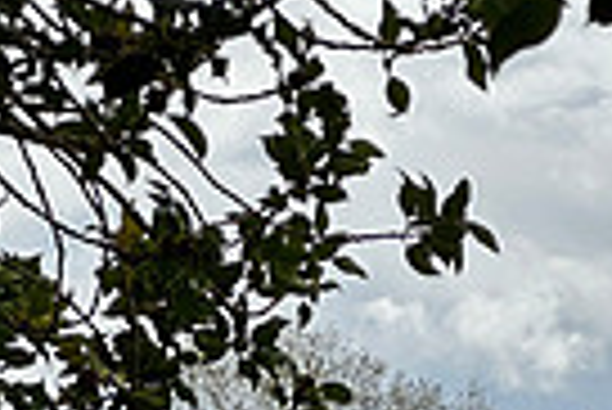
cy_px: 698
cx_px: 488
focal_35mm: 265
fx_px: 4510
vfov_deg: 5.1
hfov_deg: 7.8
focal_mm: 9
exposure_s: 1/381
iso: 32
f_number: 2.8
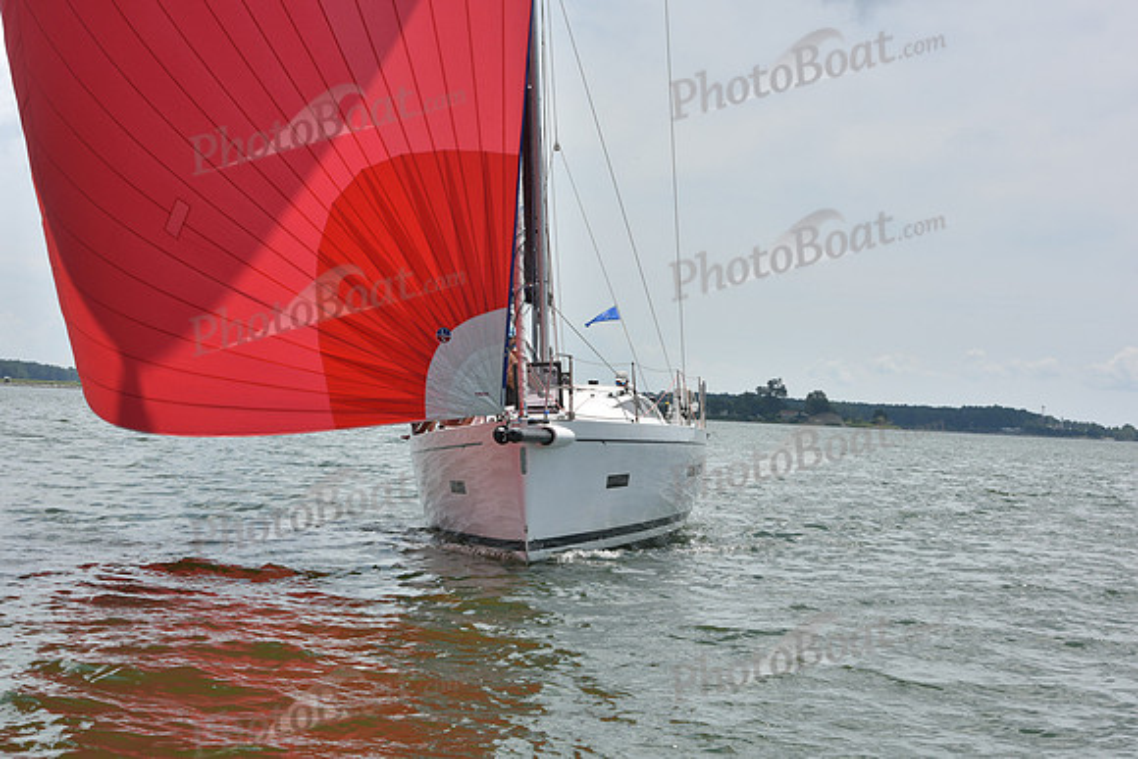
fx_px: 2213
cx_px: 569
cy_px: 380
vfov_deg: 19.5
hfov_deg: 28.8
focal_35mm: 70
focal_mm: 70
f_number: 11
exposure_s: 1/1000
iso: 320
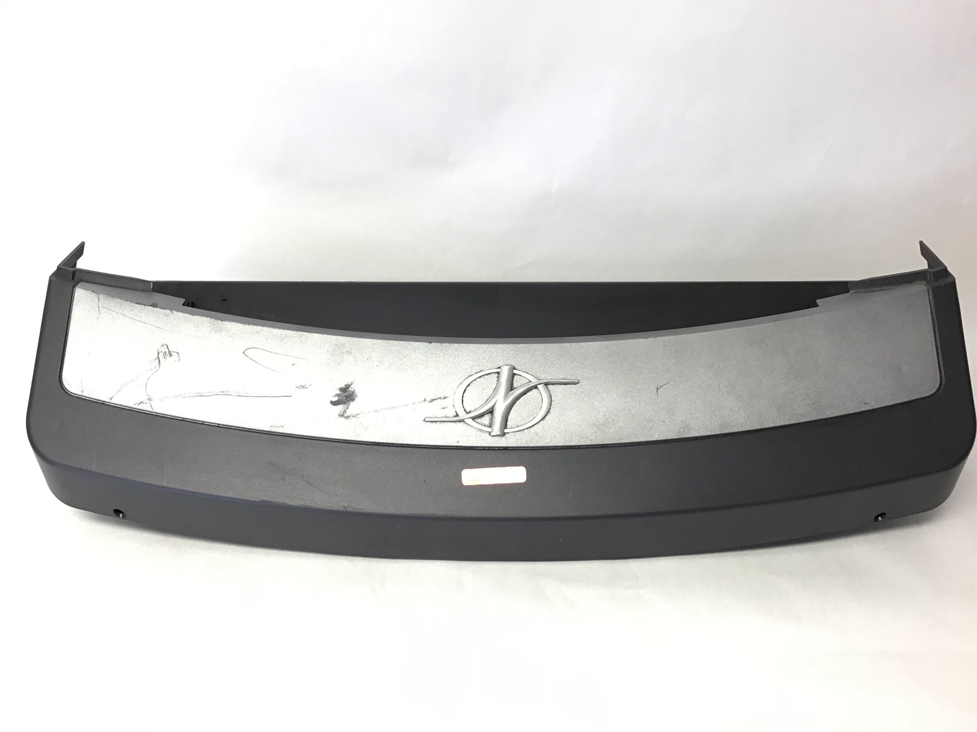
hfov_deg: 58.4
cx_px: 488
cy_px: 366
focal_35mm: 31
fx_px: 875
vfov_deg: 45.4
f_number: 2.4
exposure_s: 1/30
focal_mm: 3.3
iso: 50
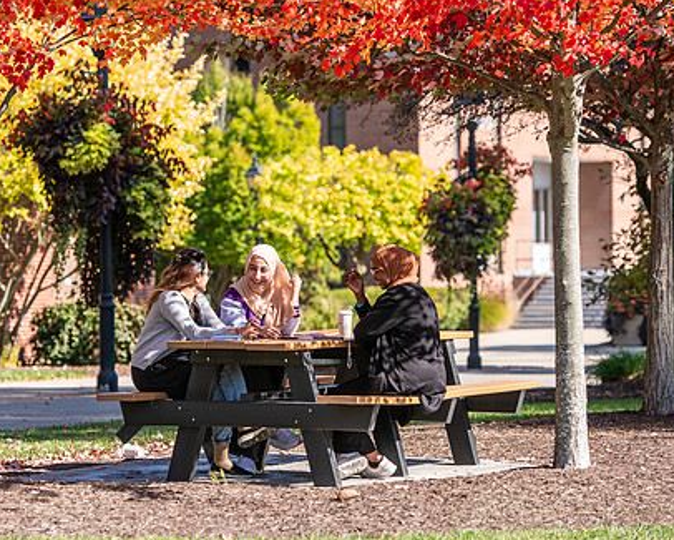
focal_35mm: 161
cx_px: 241
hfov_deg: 12.0
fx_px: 3212
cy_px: 240
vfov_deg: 9.6
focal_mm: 120
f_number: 4
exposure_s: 1/500
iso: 160
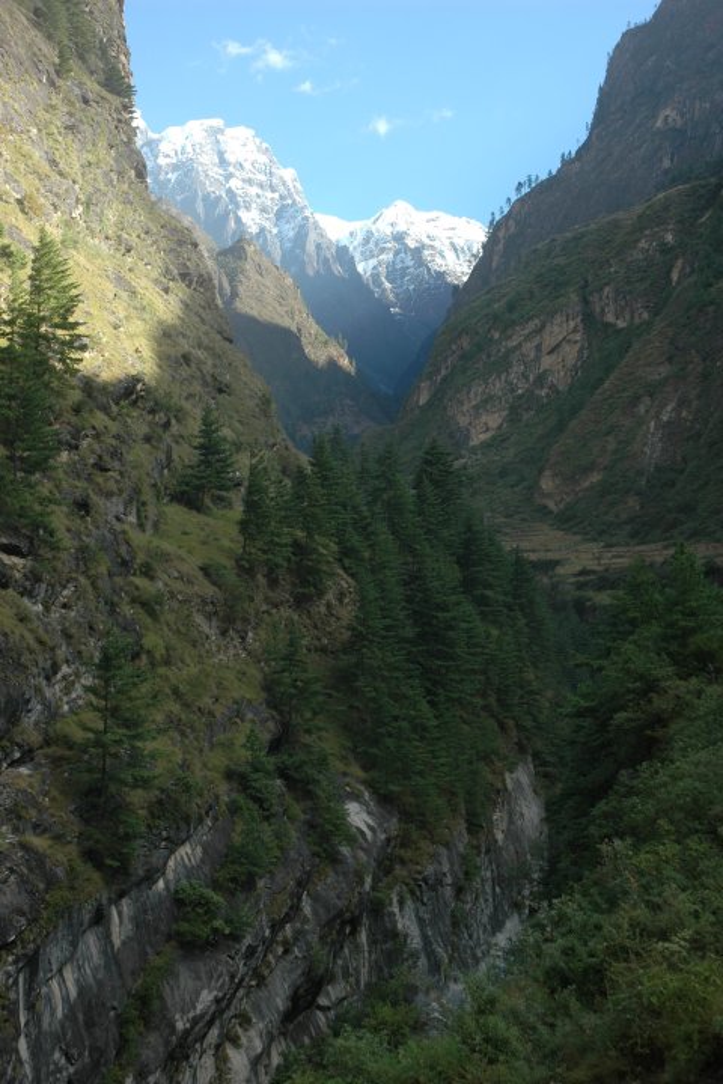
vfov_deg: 42.3
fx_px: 1401
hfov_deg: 28.9
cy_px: 542
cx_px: 362
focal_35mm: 46
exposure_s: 1/200
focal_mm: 31
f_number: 7.1
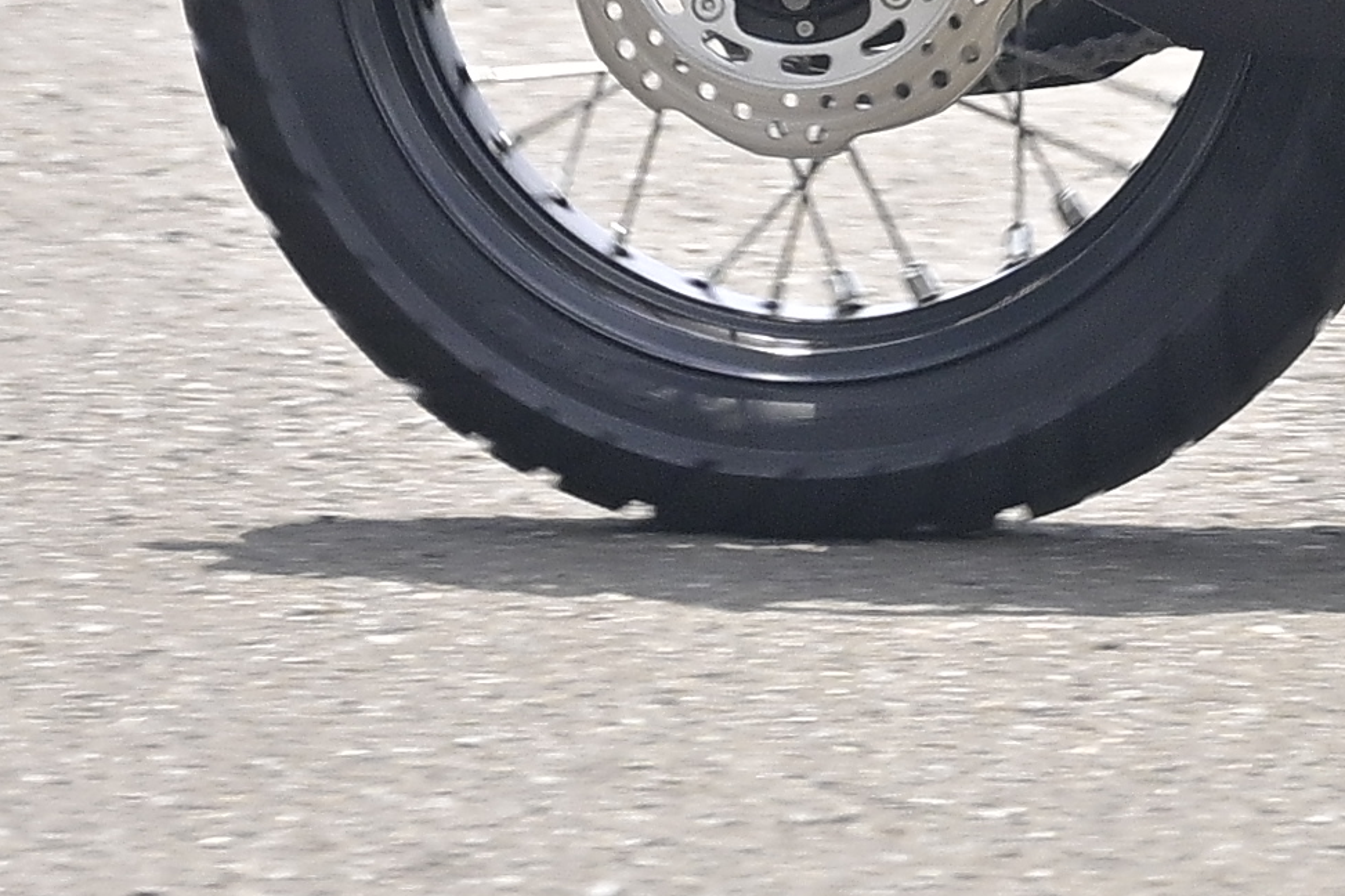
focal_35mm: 787
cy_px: -1408
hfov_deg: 2.6
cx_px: 2708
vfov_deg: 1.7
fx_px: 29392
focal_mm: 95
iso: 320
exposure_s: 1/500
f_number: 4
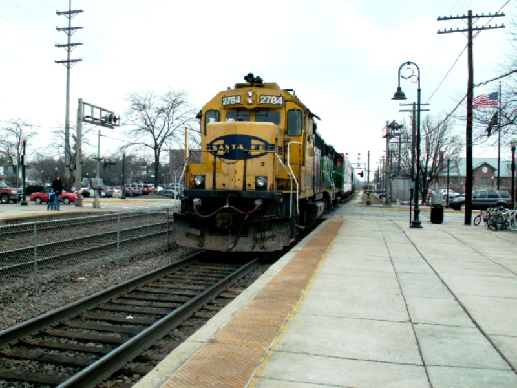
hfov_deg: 52.6
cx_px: 258
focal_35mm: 35
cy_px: 194
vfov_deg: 40.7
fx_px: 523
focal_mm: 5.86
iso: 125
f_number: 2.8
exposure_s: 1/400
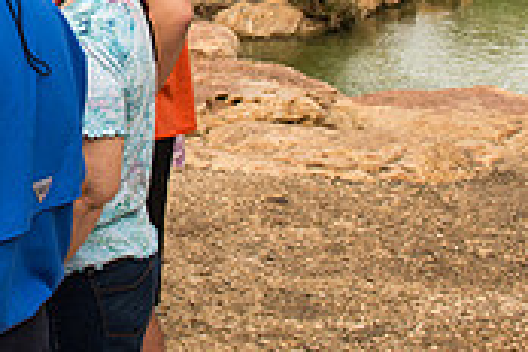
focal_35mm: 80
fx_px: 1173
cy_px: -165
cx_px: -79
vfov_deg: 15.8
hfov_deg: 23.5
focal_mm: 24
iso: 100
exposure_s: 1/400
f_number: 3.5
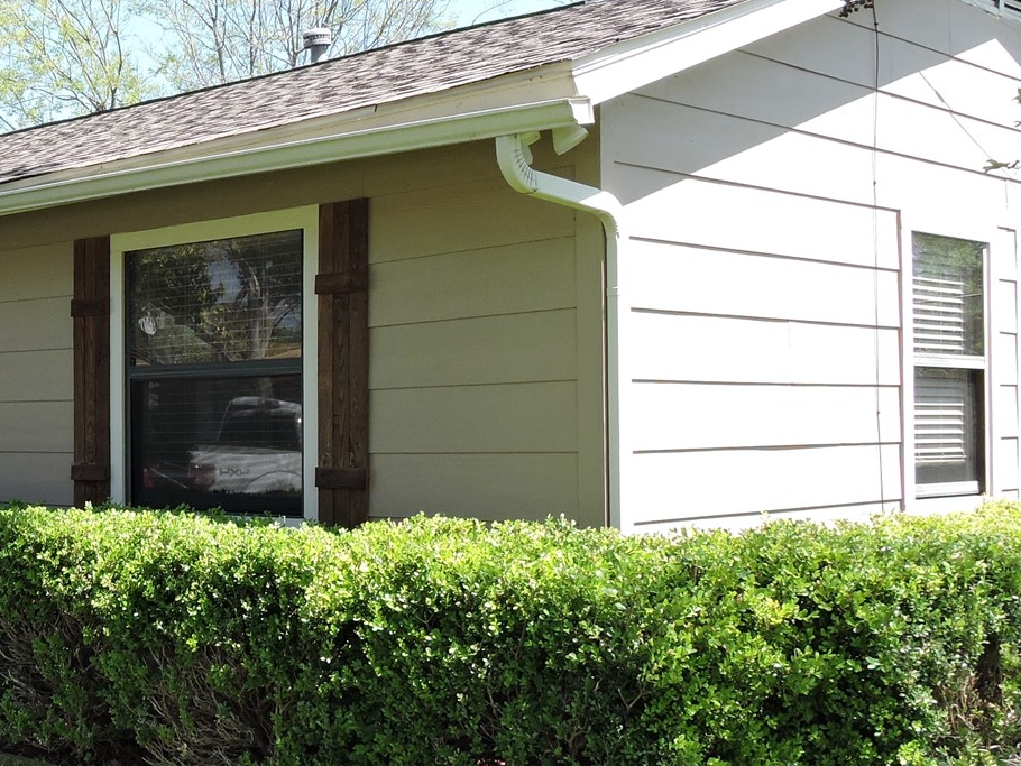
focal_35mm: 54
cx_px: 75
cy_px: 421
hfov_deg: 33.4
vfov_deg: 27.0
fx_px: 1593
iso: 100
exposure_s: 1/320
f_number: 3.3
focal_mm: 4.3
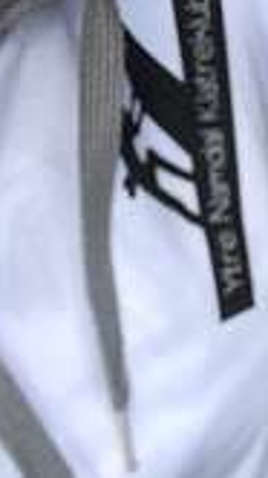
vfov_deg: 20.1
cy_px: -58
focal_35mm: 101
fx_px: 1280
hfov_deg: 11.9
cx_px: 171
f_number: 2.2
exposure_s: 1/368
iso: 20
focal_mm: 2.87
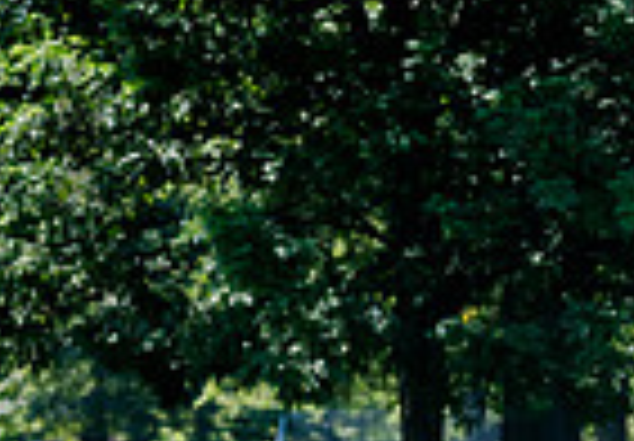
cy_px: 846
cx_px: 1054
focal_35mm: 462
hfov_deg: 4.4
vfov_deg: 3.0
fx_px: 8244
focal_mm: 105
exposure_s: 1/800
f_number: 4
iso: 200
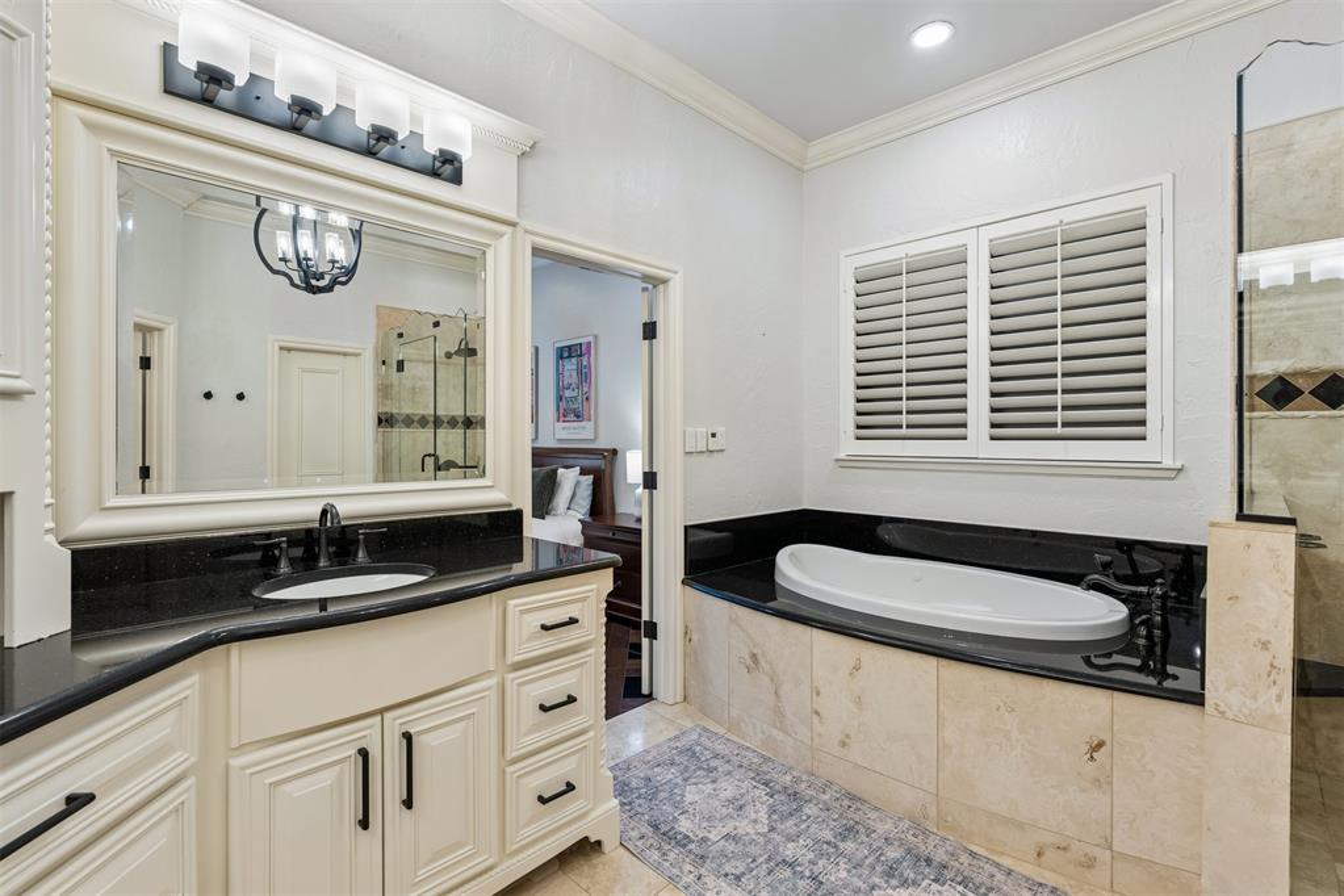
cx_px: 672
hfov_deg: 96.7
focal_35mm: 16
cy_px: 448
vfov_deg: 73.7
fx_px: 597
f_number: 8
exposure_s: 1/30
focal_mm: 16
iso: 200
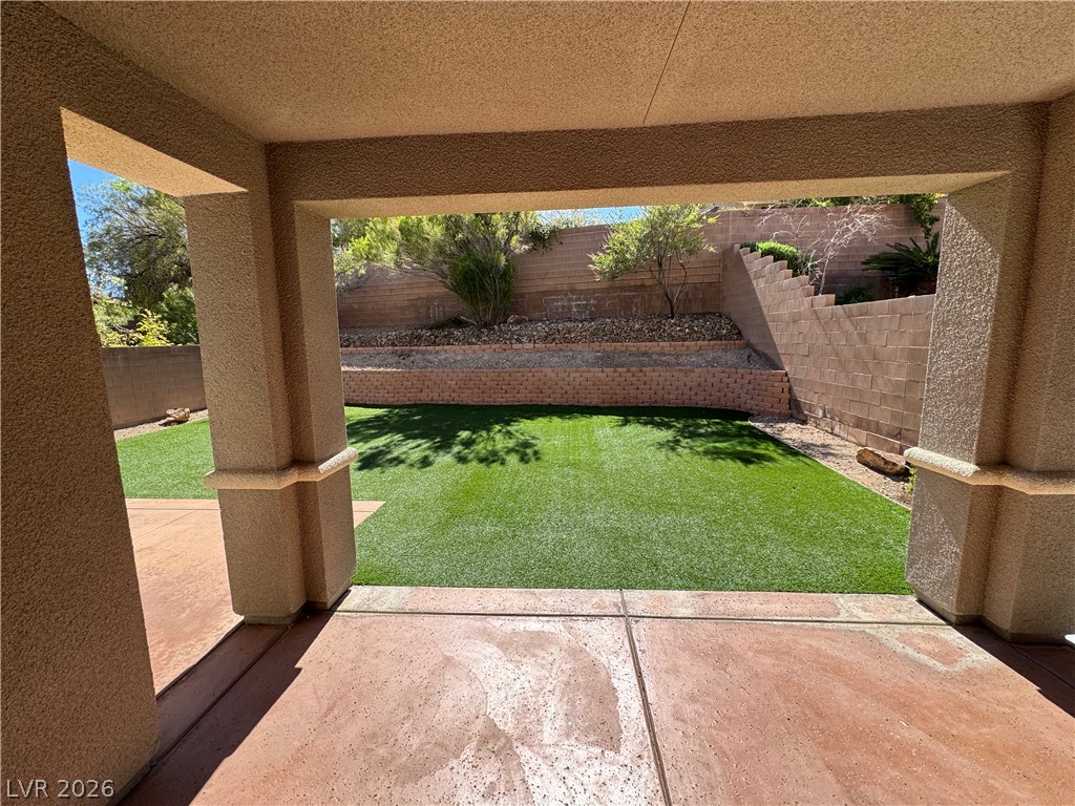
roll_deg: +0.2
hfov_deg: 102.1
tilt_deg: -8.5
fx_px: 435
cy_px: 403
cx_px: 538
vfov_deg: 85.7
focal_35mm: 14
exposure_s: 1/657
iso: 40
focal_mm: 2.22
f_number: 2.2
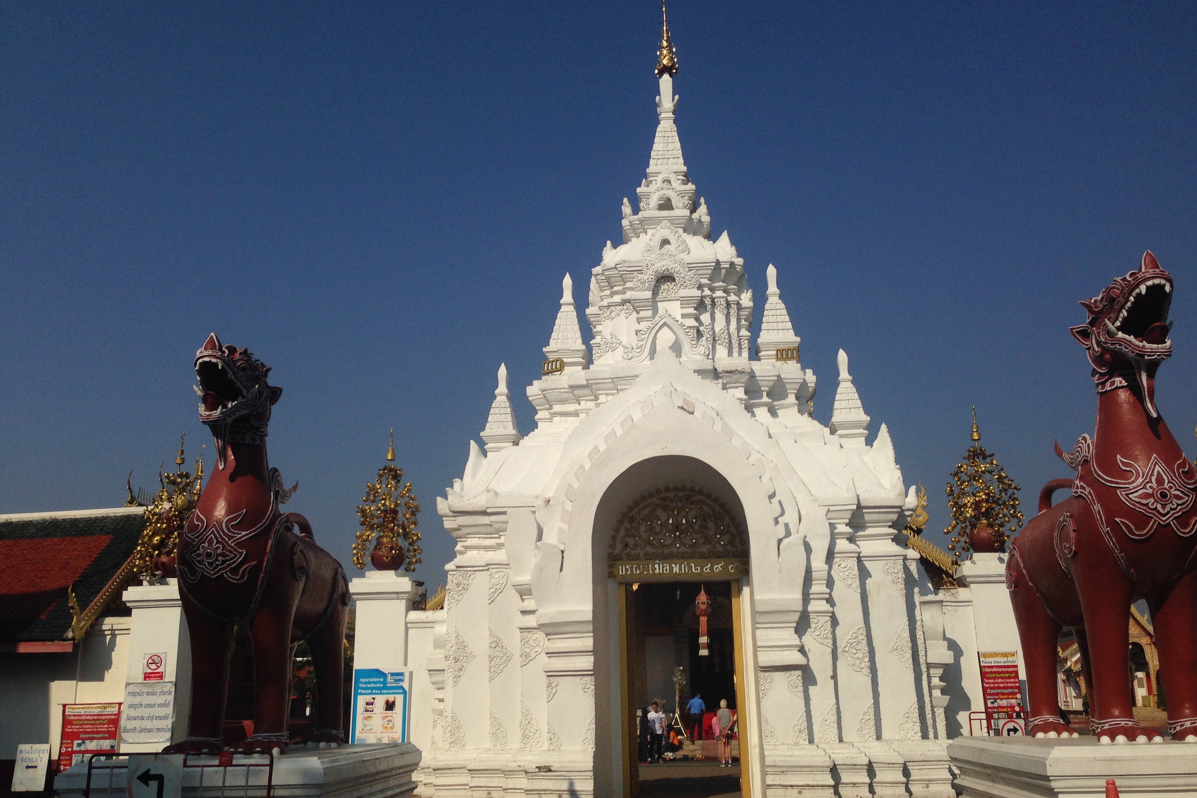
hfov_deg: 54.4
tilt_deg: +17.3
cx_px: 593
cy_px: 385
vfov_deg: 37.8
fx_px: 1164
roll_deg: -0.6
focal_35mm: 35
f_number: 2.4
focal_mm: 4.12
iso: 50
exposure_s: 1/6024
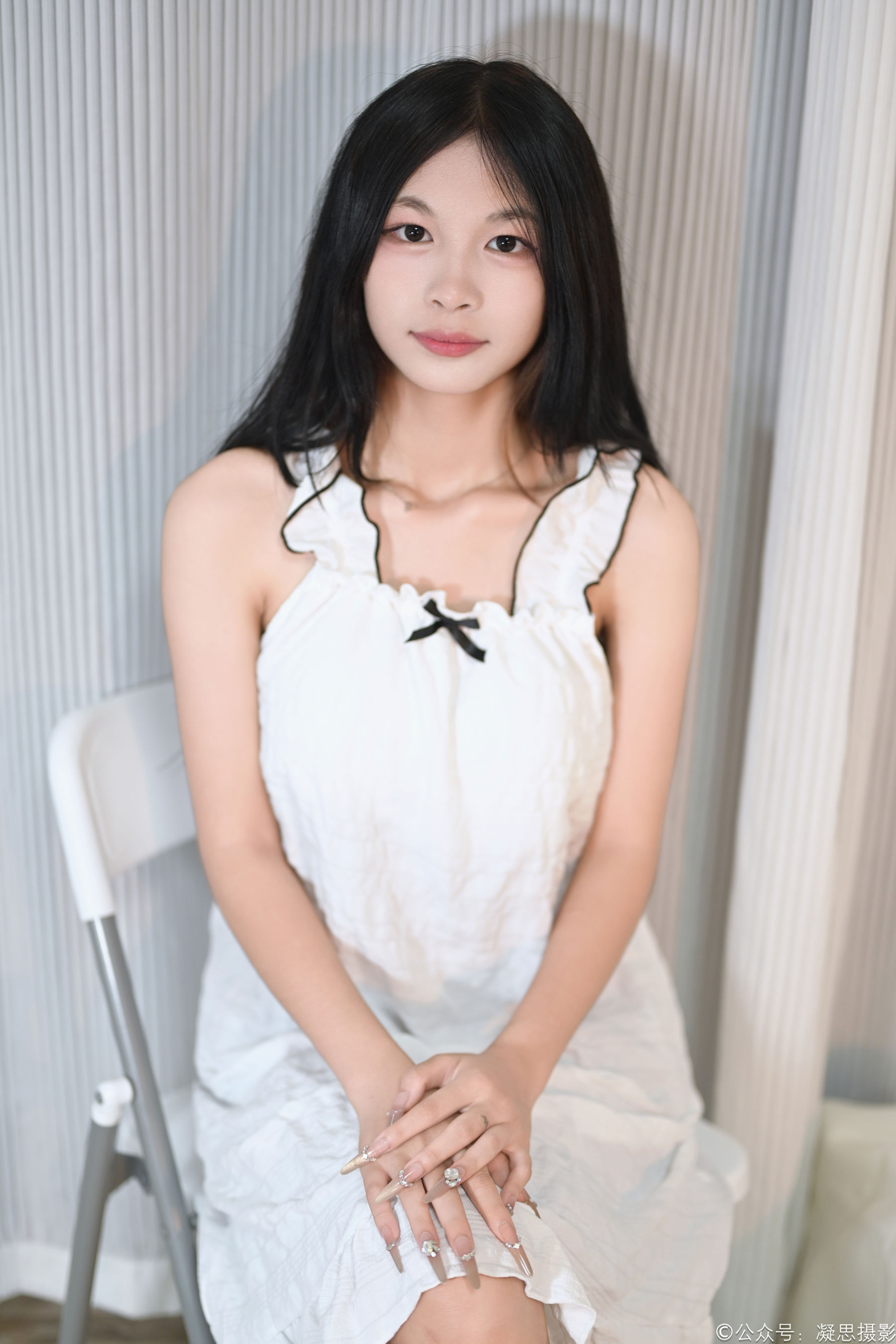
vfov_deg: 39.6
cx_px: 448
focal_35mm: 50
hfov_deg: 27.0
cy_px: 672
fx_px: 1867
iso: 560
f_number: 2
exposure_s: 1/100
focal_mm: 50
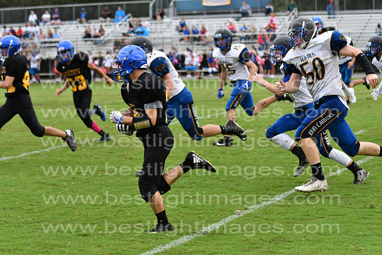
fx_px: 2229
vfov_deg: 6.5
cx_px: 191
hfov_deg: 9.8
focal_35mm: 210
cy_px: 128
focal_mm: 140
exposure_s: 1/2000
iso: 800
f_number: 3.5
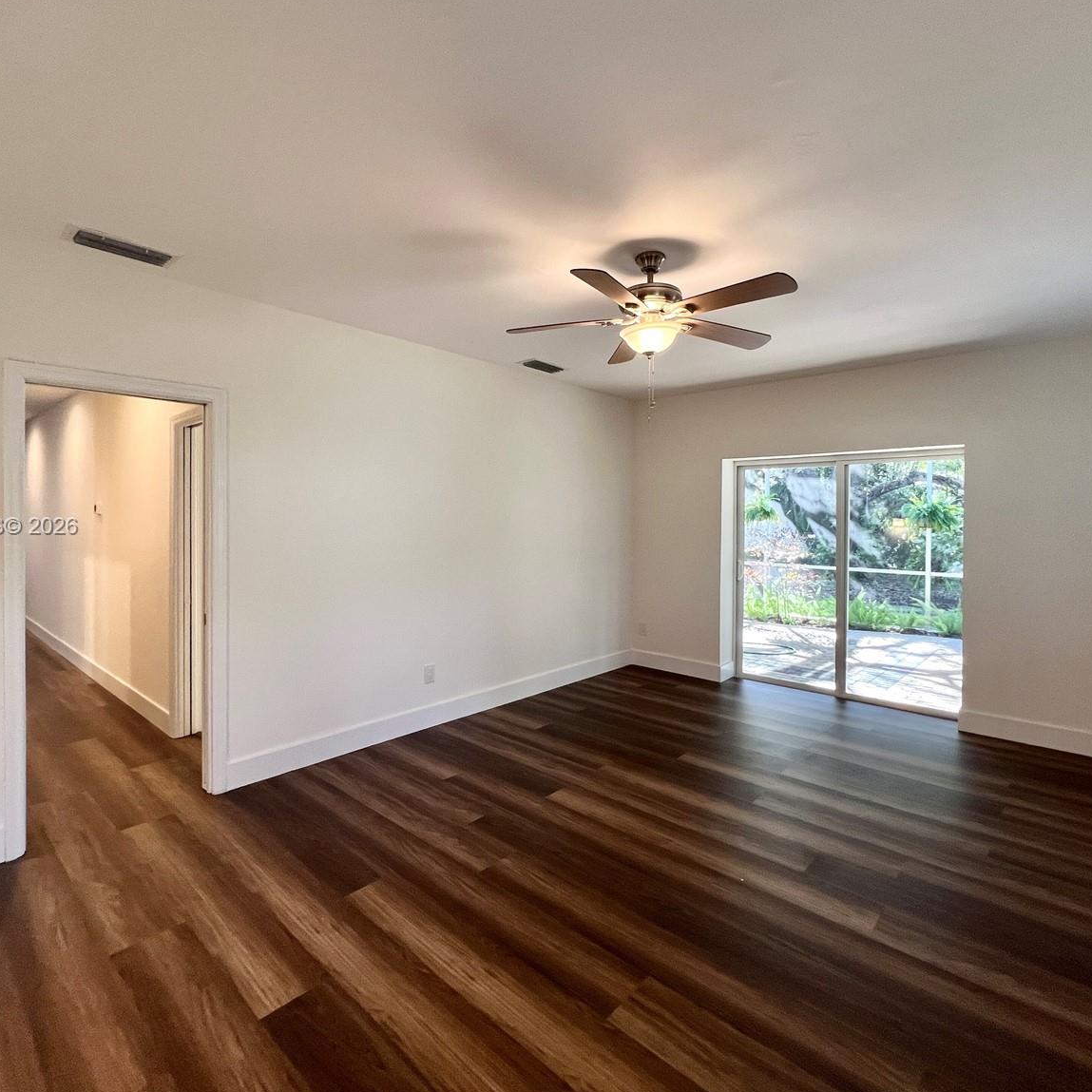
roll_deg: -0.4
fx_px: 571
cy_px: 527
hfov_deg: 87.4
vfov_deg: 87.4
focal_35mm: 16
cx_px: 542
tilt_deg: -1.1
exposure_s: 1/120
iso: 200
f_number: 1.8
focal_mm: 1.57
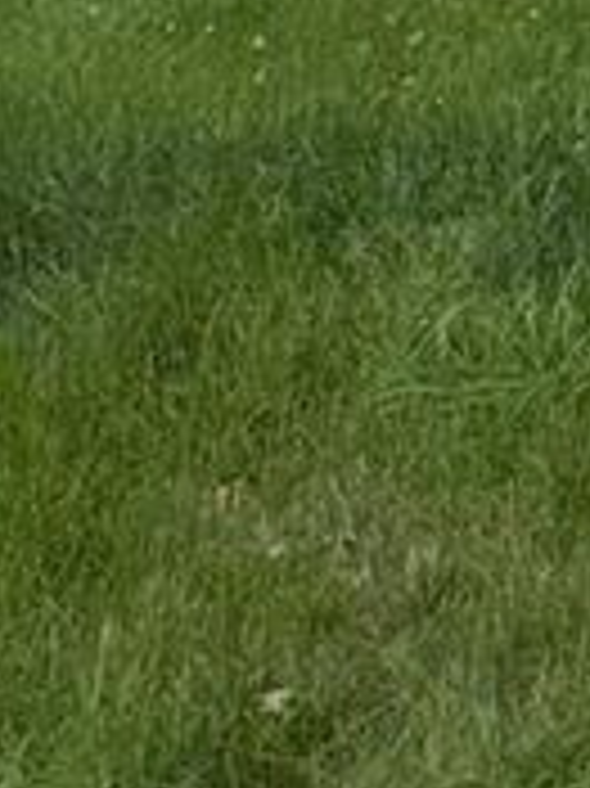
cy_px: -858
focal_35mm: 187
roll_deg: -1.0
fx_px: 4255
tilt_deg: +3.8
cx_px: 1365
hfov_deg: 7.5
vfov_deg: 9.8
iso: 50
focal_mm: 6.76
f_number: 1.78
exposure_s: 1/1151
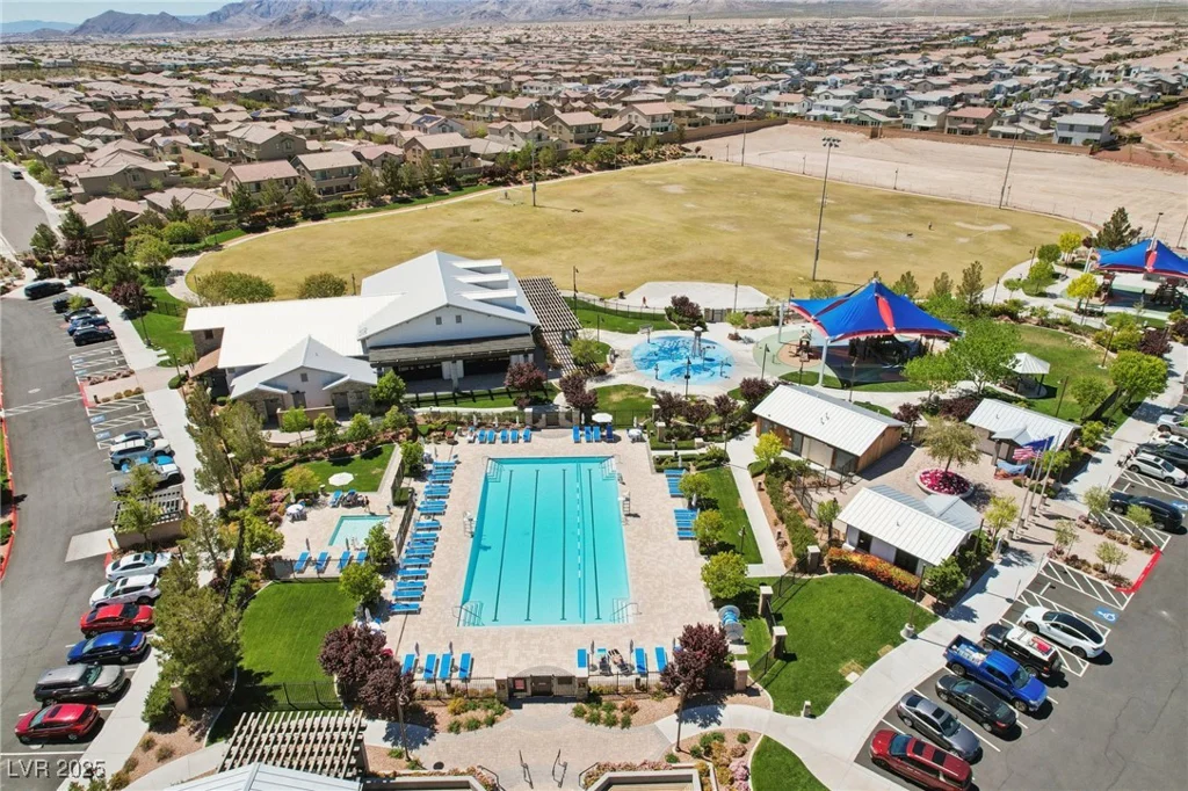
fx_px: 726
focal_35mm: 22
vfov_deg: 57.2
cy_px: 396
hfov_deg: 78.6
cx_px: 594
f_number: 2.8
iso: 130
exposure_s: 1/3000
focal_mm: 8.38
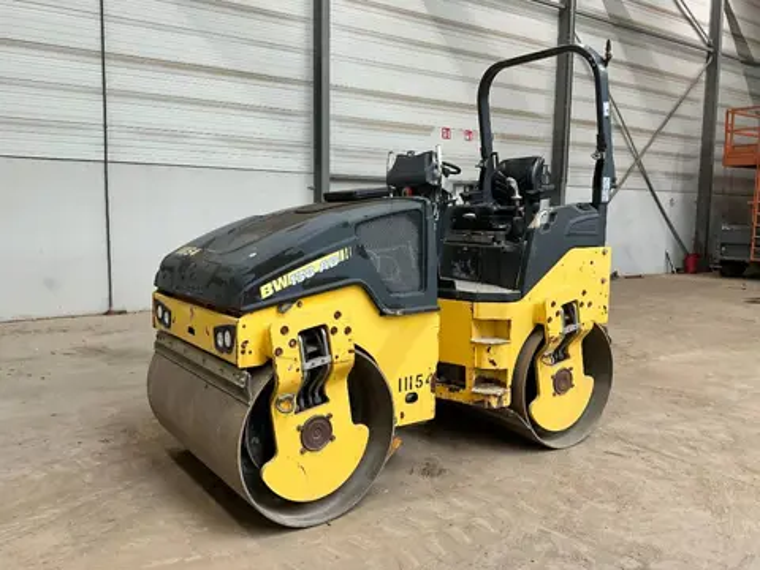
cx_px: 380
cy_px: 285
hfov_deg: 61.7
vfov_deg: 48.2
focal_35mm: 29
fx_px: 637
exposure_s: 1/60
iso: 100
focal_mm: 3
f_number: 1.8
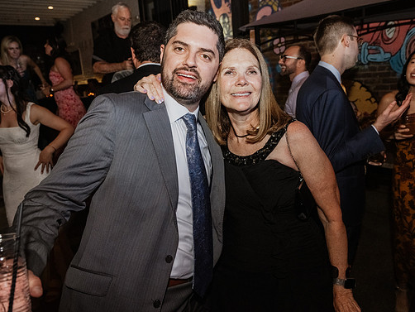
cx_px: 207
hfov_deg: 59.9
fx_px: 360
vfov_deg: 46.8
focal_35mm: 30
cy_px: 154
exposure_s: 1/200
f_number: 4.5
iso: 4000
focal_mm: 27
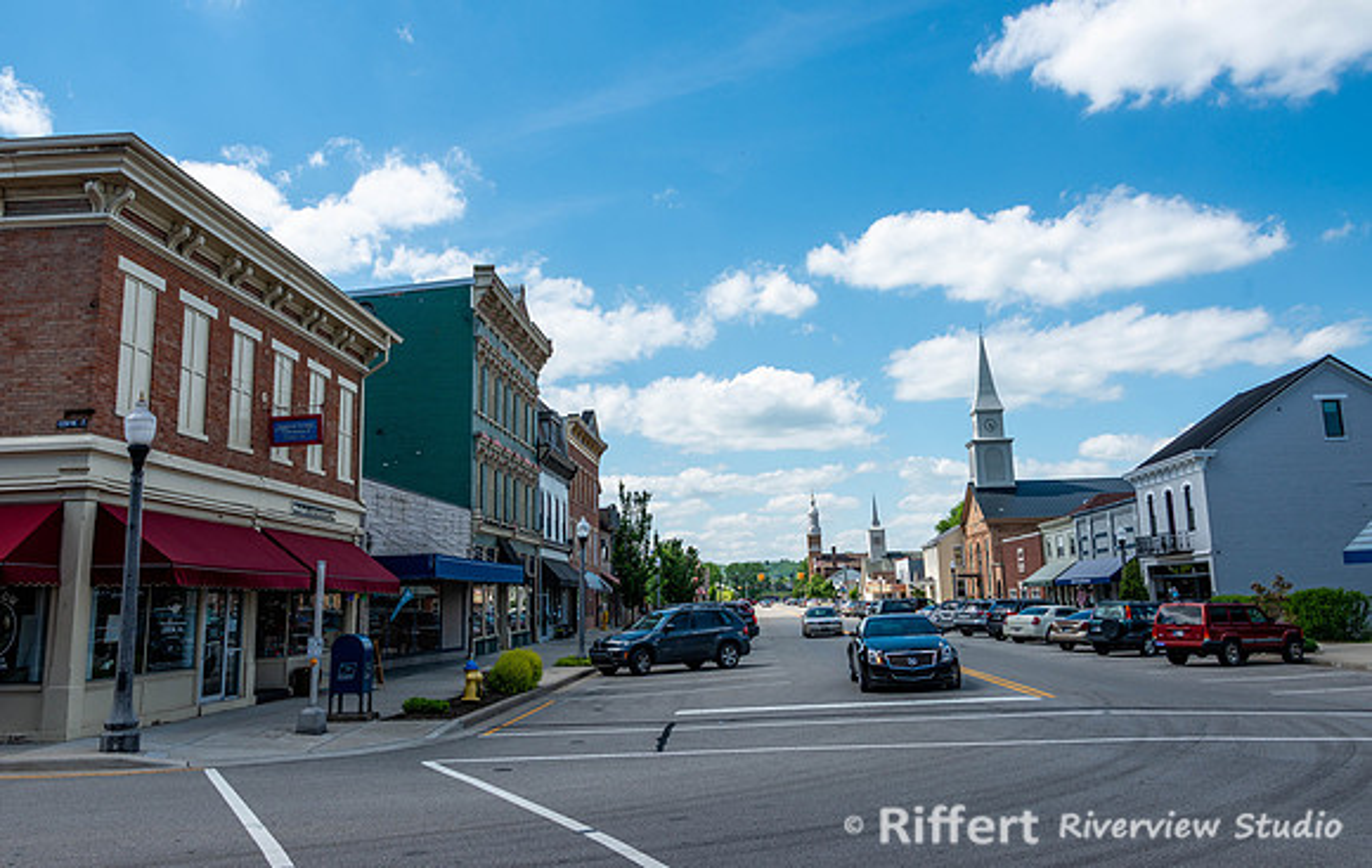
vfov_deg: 41.9
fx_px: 1132
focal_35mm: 30
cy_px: 388
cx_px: 653
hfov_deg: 62.4
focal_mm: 28
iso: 100
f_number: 9
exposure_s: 1/250
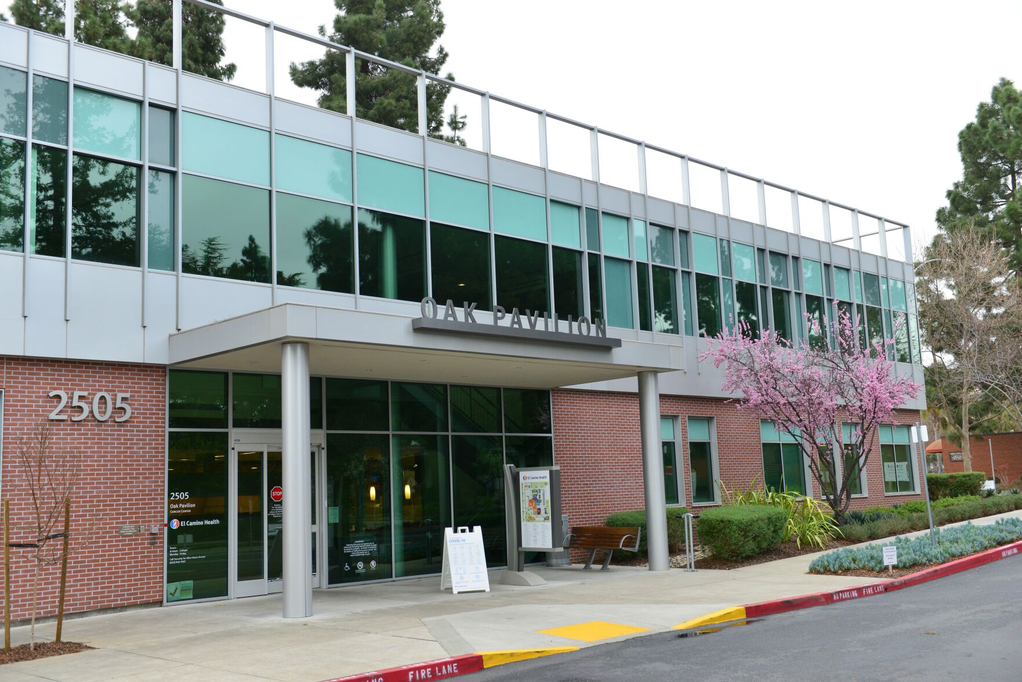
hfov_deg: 50.7
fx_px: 1079
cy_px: 341
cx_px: 511
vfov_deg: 35.1
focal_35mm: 38
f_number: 3.5
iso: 1000
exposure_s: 1/200
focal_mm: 38
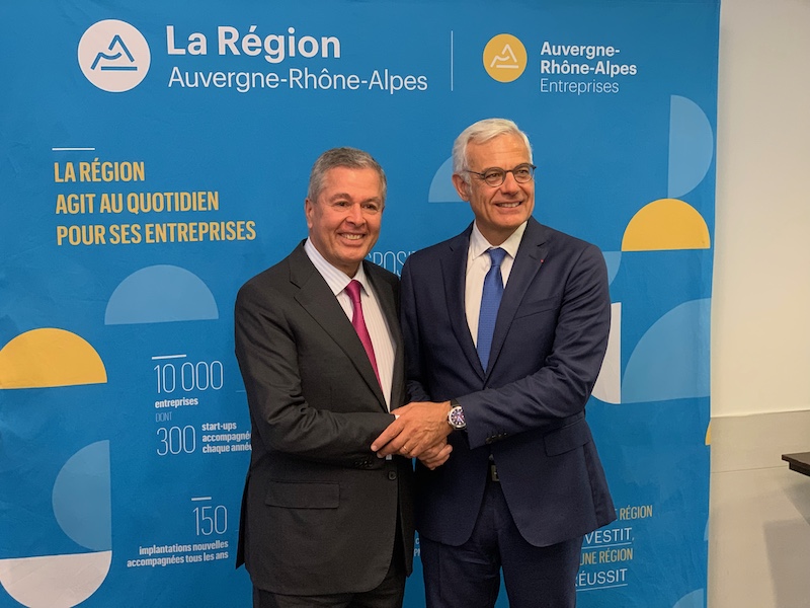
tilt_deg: -5.3
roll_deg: +0.8
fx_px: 1217
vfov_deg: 28.0
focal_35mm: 52
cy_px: 304
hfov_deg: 36.8
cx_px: 405
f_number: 2.4
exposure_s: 1/50
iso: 250
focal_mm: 6
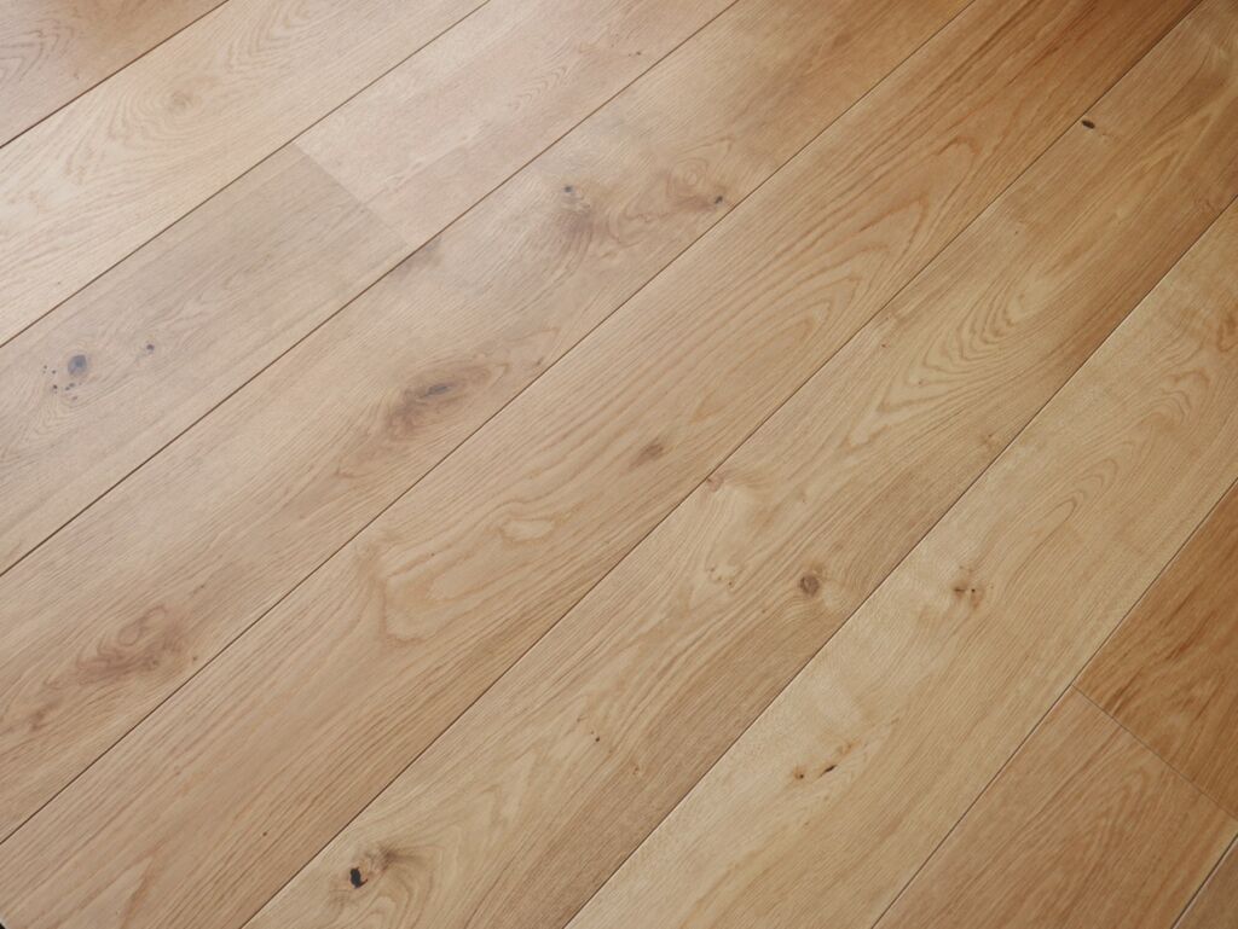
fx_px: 1431
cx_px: 619
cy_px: 464
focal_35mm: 40
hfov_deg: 46.8
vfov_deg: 36.0
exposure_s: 1/80
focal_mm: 20
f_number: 4.4
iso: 200
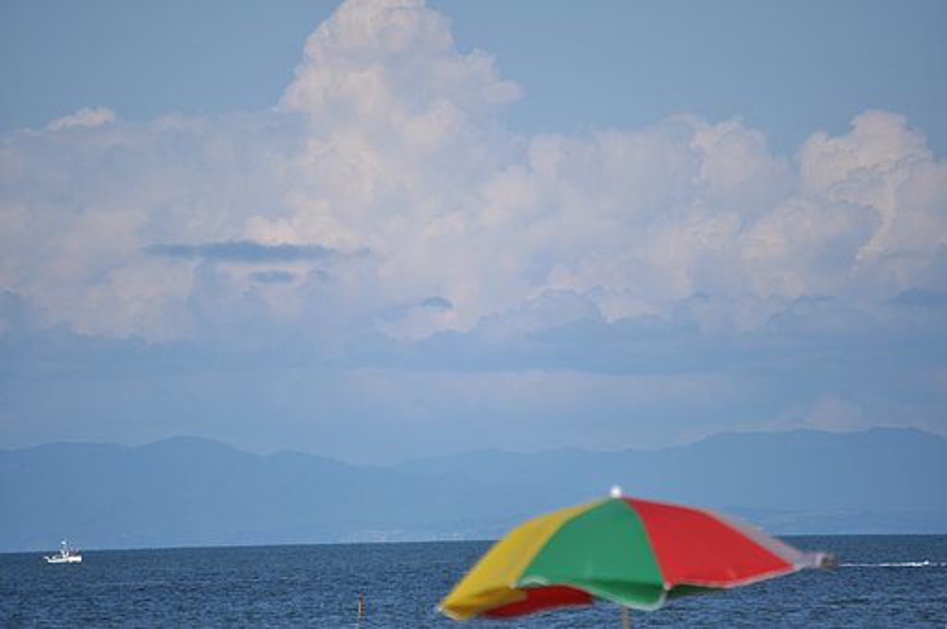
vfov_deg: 4.6
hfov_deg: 6.9
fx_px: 7882
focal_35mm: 300
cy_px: 314
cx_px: 474
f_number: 5.6
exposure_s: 1/2000
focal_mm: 200
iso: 200
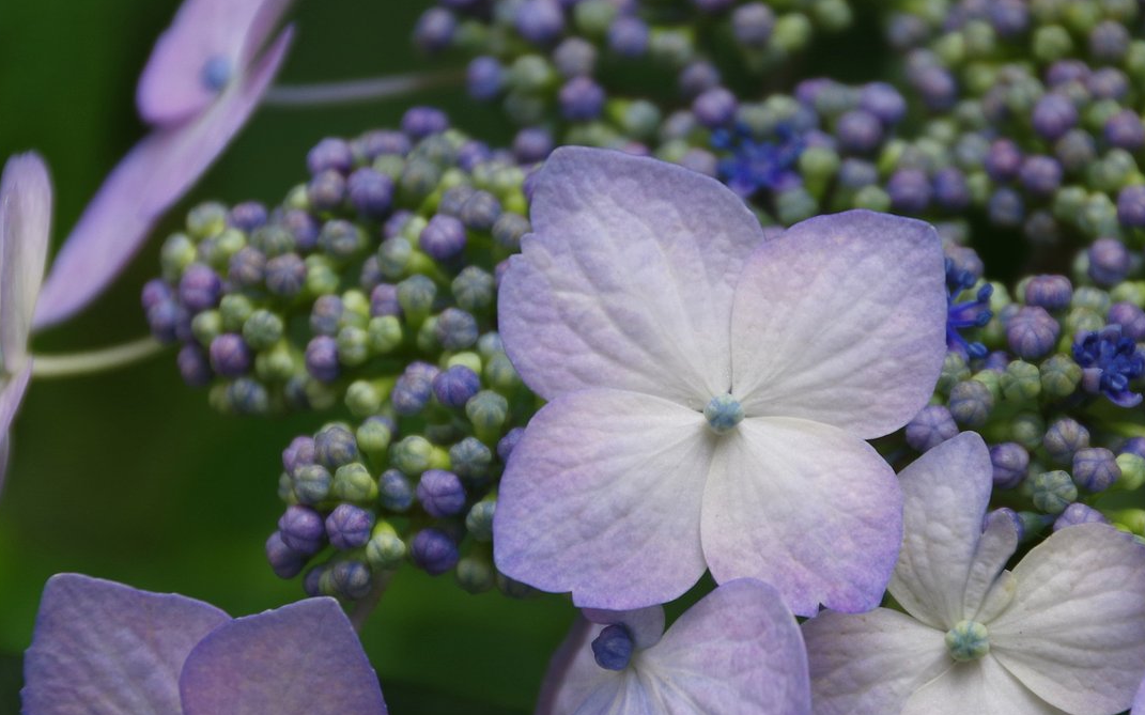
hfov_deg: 6.3
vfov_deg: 3.9
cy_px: 361
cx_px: 694
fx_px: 10482
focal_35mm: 336
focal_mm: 115
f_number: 5.6
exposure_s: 1/125
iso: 160
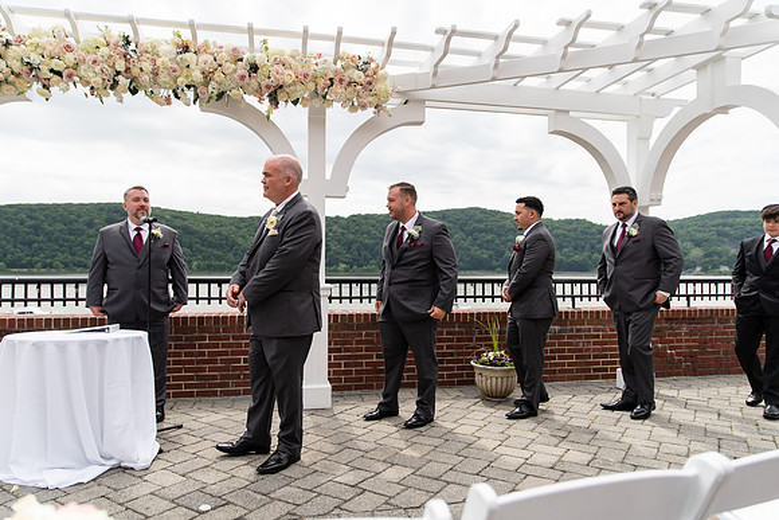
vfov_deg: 53.2
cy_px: 260
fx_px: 519
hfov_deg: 73.7
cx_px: 390
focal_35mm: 24
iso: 125
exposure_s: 1/1600
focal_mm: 24
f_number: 2.8
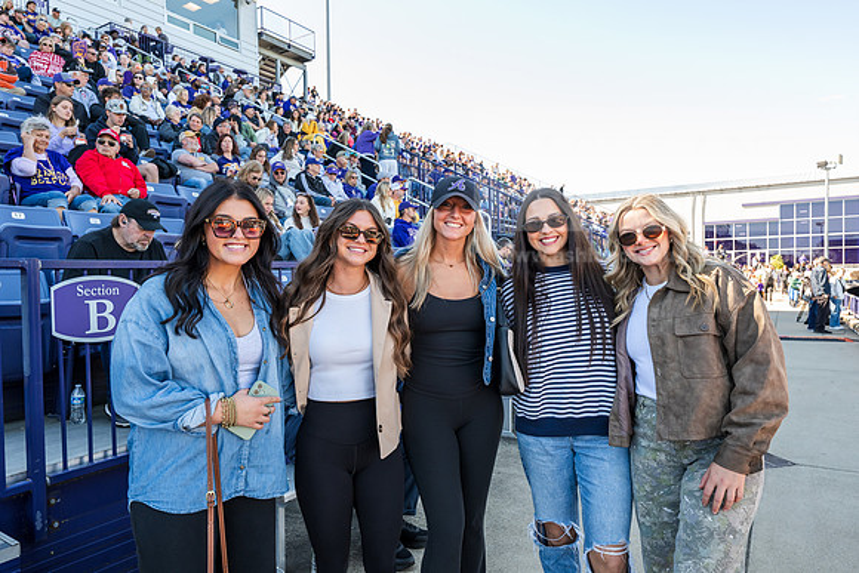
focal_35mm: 24
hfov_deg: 73.7
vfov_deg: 53.2
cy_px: 286
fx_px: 573
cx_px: 430
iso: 640
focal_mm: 24
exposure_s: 1/320
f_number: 6.3
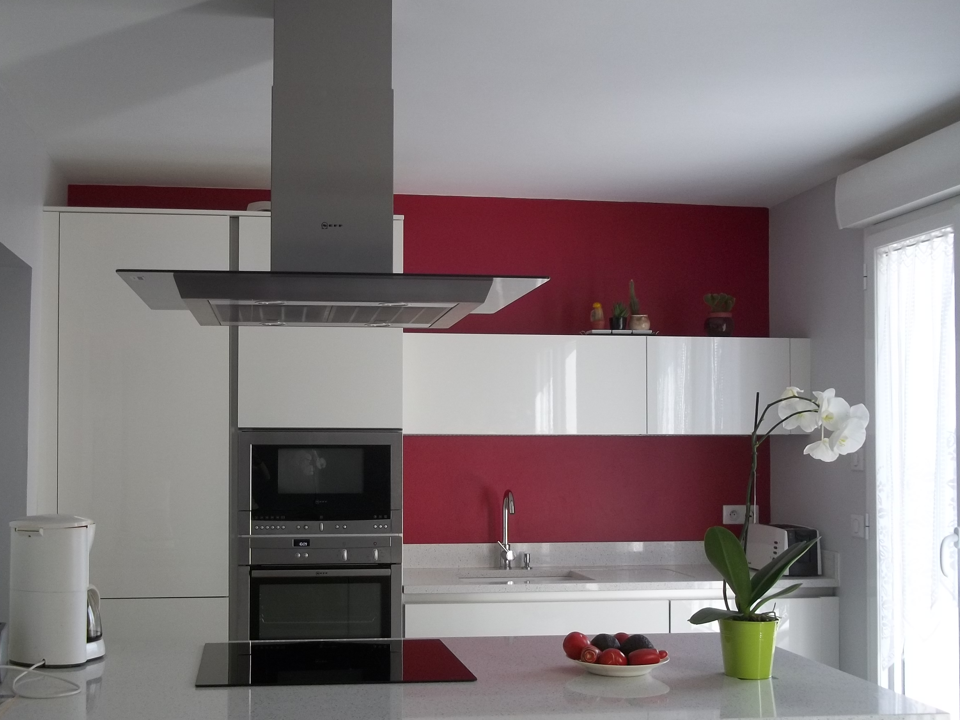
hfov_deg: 45.5
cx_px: 374
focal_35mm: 41
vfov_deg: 35.1
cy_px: 417
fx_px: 1137
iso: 64
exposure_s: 1/60
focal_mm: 5.7
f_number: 2.9
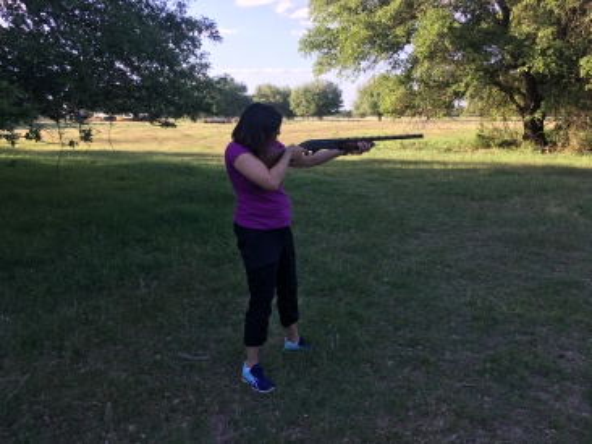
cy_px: 222
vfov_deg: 48.2
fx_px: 496
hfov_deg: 61.7
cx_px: 296
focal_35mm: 29
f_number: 2.2
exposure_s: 1/229
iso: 25
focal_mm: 4.15
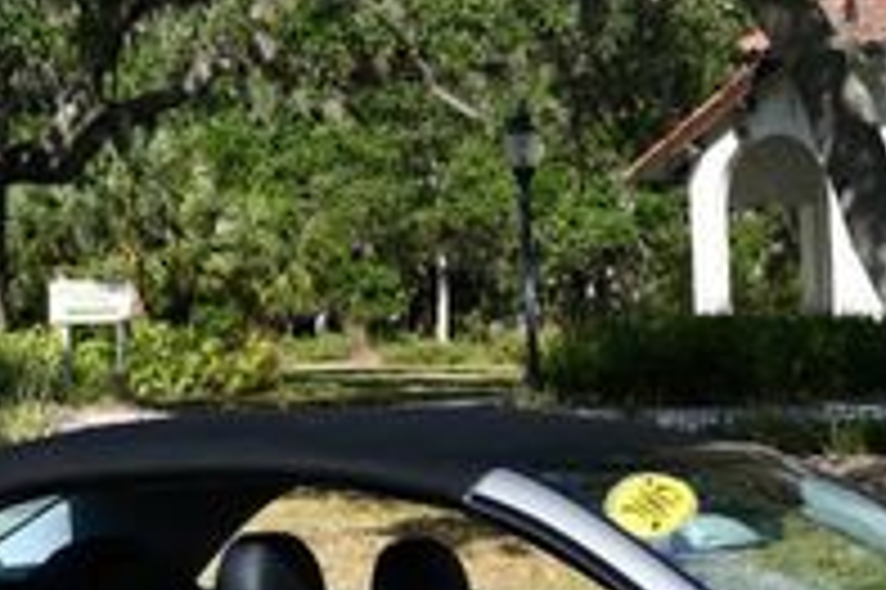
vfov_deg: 8.1
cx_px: 639
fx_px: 4156
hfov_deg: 12.1
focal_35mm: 169
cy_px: 554
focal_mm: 35
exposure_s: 1/320
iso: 100
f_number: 9
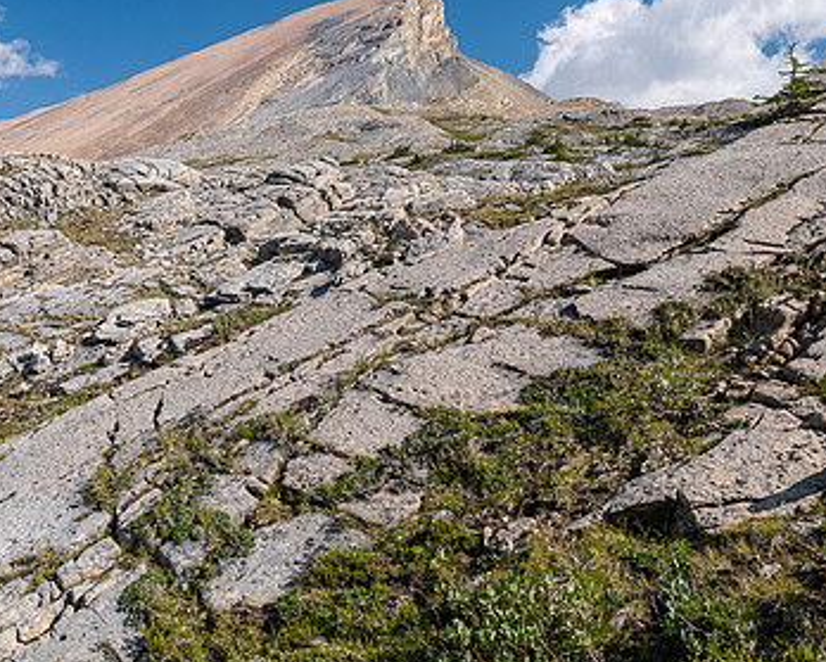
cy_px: 310
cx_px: 259
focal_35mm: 39
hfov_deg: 45.9
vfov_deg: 38.3
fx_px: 954
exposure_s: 1/200
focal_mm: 12
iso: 200
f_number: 8
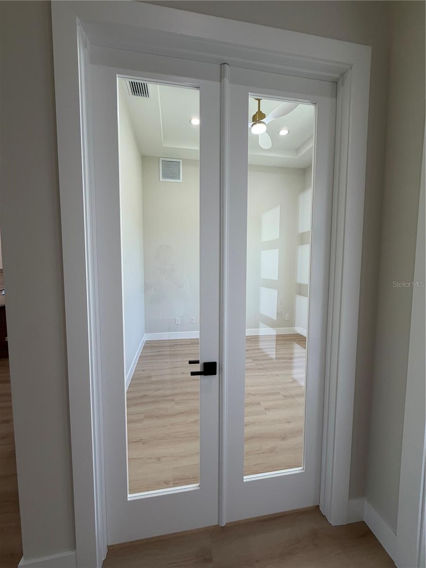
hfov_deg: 85.7
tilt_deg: -5.3
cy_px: 284
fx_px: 230
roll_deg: -0.1
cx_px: 213
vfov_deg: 102.1
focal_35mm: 14
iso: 64
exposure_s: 1/120
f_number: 2.2
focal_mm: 2.22
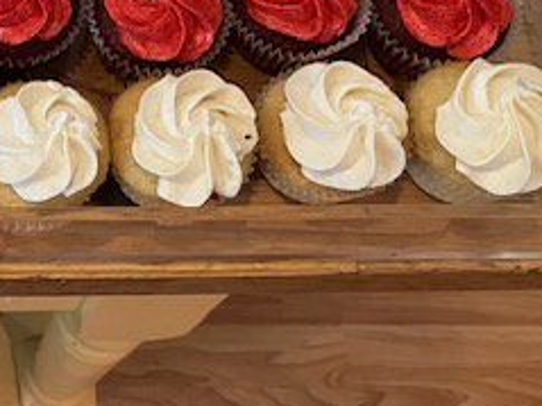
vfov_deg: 19.3
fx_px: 1174
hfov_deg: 23.0
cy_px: 39
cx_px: -168
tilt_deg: -66.0
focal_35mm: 75
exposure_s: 1/60
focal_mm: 3.99
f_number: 1.8
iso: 320
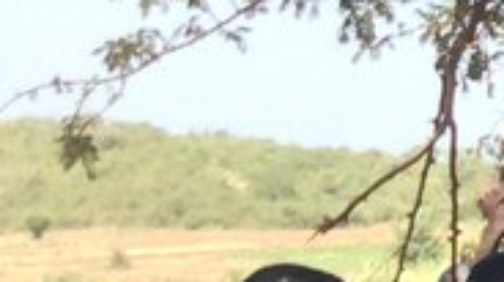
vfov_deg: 6.0
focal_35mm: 200
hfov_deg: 9.5
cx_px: 1222
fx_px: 2670
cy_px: 313
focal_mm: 3.3
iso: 32
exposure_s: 1/279
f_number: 2.4
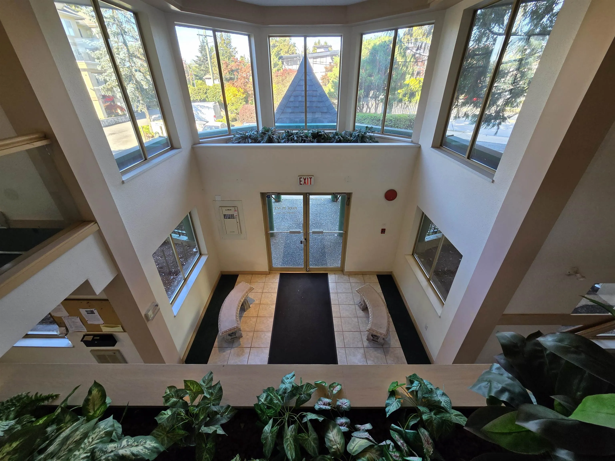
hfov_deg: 106.2
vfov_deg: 89.9
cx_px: 308
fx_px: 231
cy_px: 230
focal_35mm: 13
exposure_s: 1/120
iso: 80
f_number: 2.2
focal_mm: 2.2
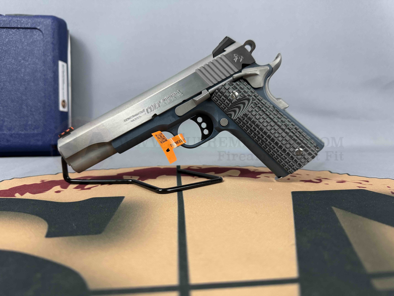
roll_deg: +0.5
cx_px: 197
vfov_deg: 56.8
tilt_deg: -7.3
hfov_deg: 71.6
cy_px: 148
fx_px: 273
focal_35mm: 24
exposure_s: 1/60
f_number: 1.78
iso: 640
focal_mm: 6.76
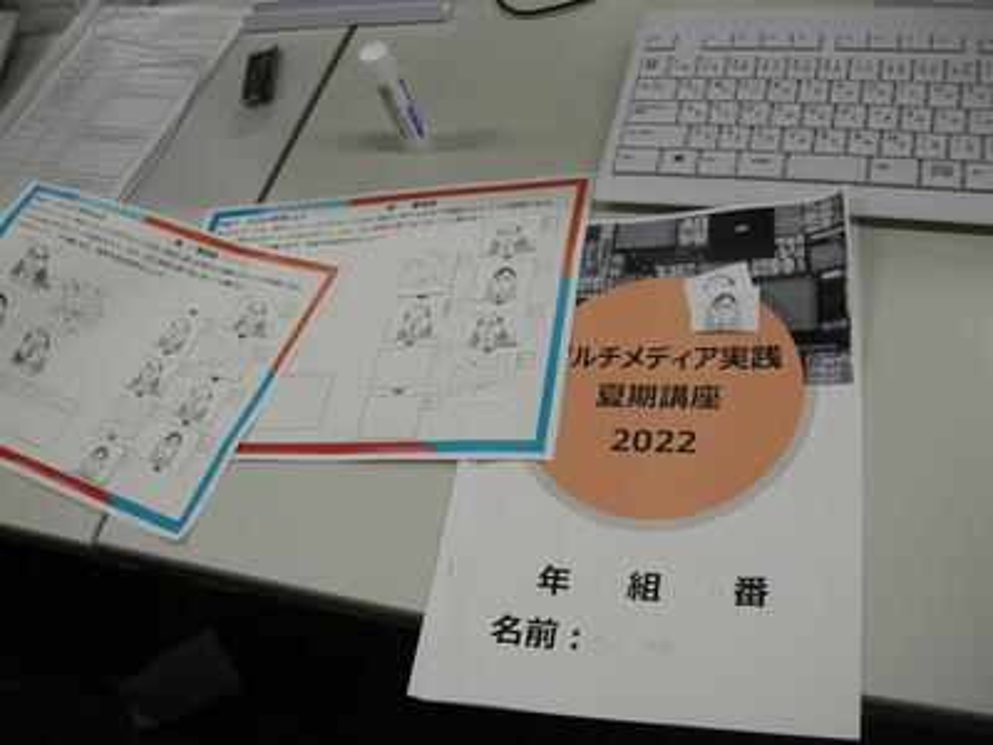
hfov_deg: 52.6
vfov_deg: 40.7
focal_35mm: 35
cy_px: 372
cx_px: 496
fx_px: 1004
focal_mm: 5.8
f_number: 2.8
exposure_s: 1/41.3
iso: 50
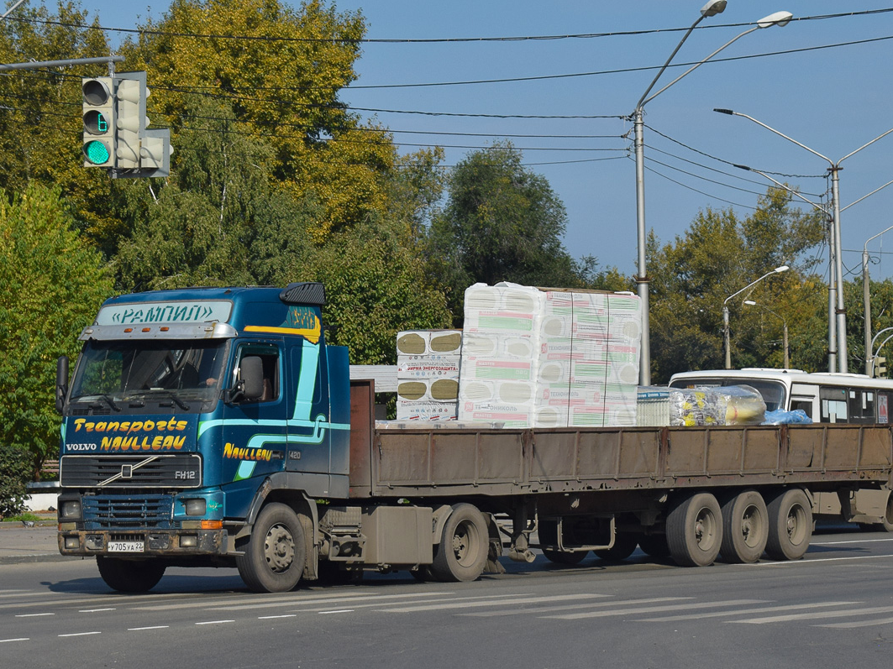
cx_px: 453
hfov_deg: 21.9
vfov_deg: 16.5
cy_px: 334
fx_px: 2310
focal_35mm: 90
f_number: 7.1
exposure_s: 1/1250
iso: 200
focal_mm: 55
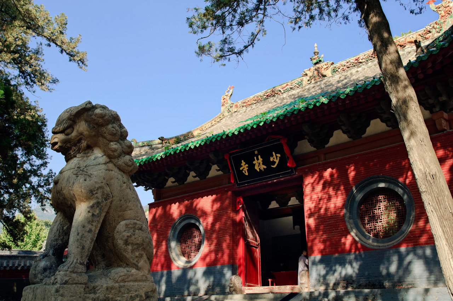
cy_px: 150
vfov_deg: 35.4
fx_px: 471
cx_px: 226
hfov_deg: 51.3
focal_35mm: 38
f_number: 6.3
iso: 200
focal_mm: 25
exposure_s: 1/250
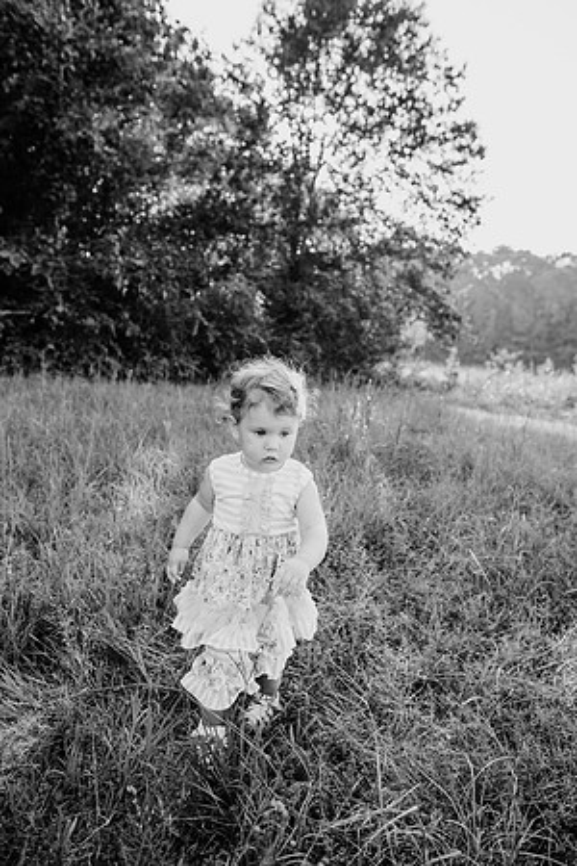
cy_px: 433
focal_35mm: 24
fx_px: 577
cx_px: 288
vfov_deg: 73.7
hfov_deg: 53.1
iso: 200
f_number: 3.5
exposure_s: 1/640
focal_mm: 24
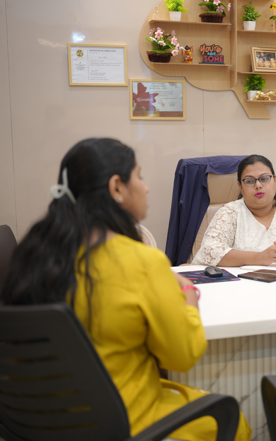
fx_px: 650
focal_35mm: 54
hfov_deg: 23.0
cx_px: 280
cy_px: 219
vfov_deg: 37.5
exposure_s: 1/100
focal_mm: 35
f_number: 1.4
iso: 160
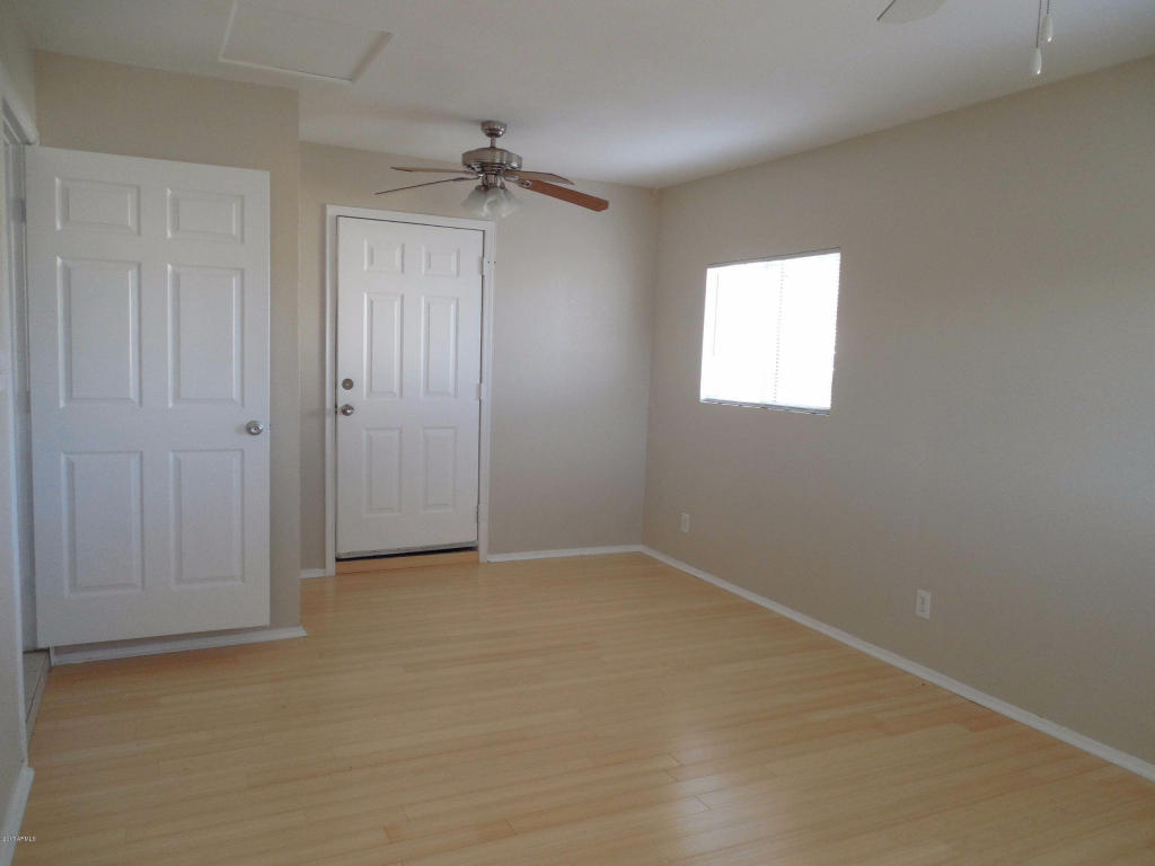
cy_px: 433
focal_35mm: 25
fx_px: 834
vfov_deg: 54.9
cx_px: 578
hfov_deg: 69.4
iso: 250
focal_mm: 4.5
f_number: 3.3
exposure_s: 1/30
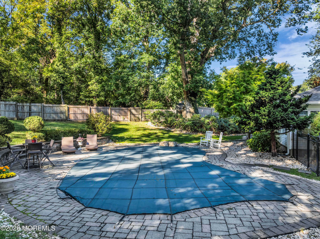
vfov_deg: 56.8
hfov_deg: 71.6
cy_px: 120
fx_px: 222
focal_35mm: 24
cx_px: 160
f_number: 2.8
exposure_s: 1/40
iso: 130
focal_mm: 12.29
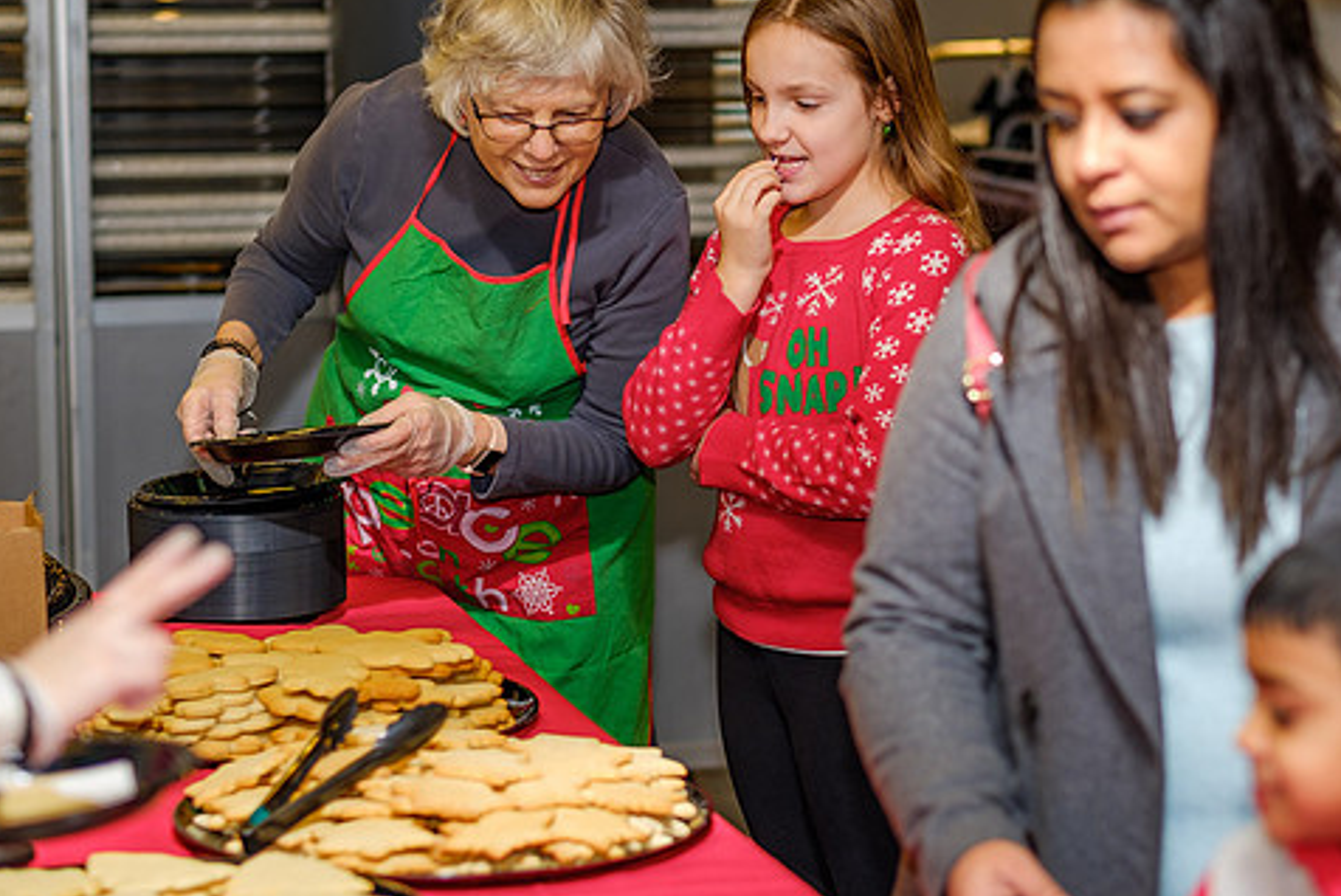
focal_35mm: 114
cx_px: 803
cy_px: 437
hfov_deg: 17.9
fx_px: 4249
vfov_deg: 12.0
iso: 200
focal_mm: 56
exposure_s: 1/125
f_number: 1.8
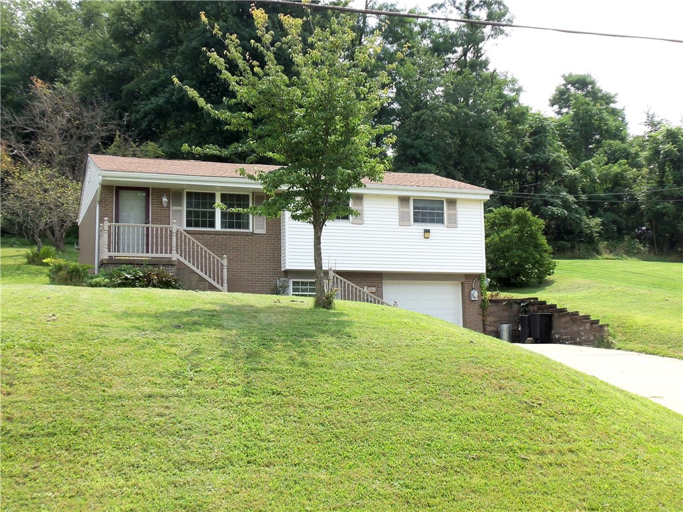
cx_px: 342
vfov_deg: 30.3
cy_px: 256
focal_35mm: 48
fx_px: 947
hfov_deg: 39.7
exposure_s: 1/400
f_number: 3.8
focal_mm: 8.7
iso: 64
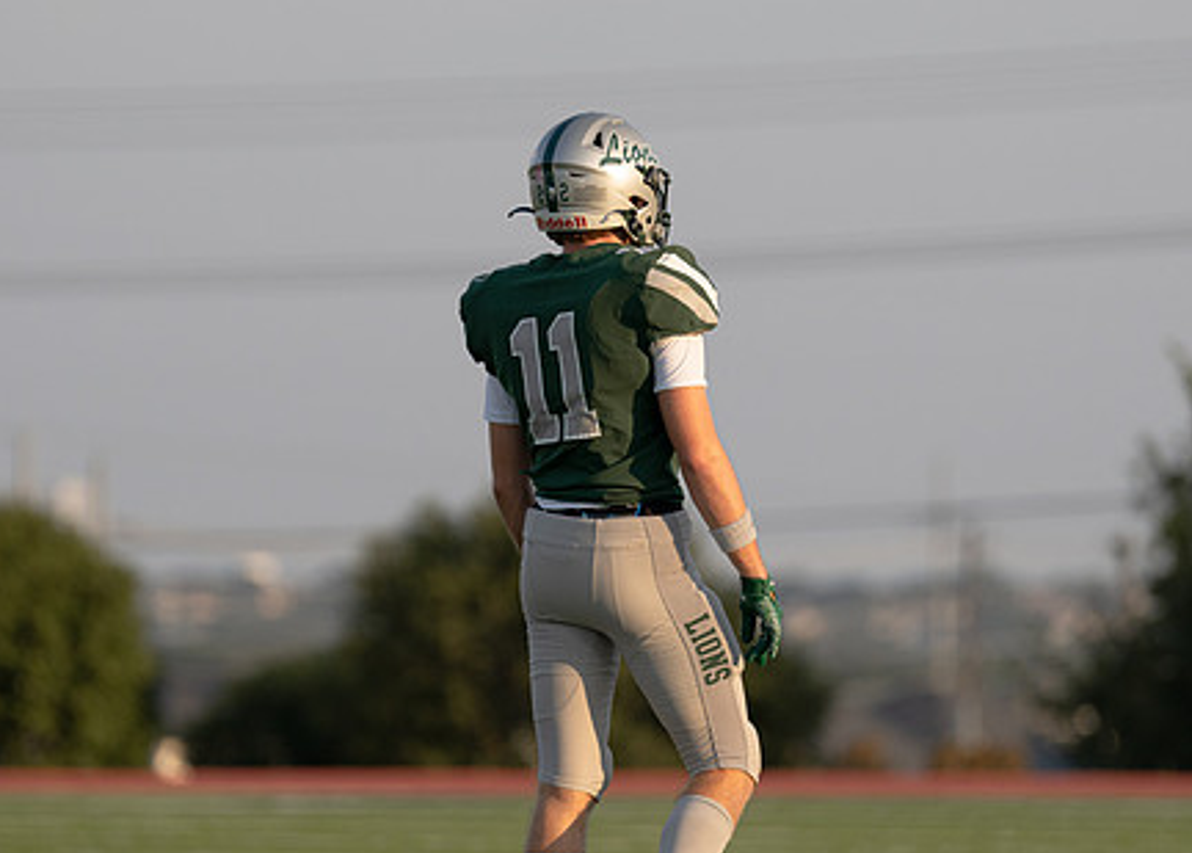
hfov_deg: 5.3
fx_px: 12769
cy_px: 466
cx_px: 594
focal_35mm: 377
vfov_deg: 3.8
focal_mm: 200
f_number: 2.8
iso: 100
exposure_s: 1/1250
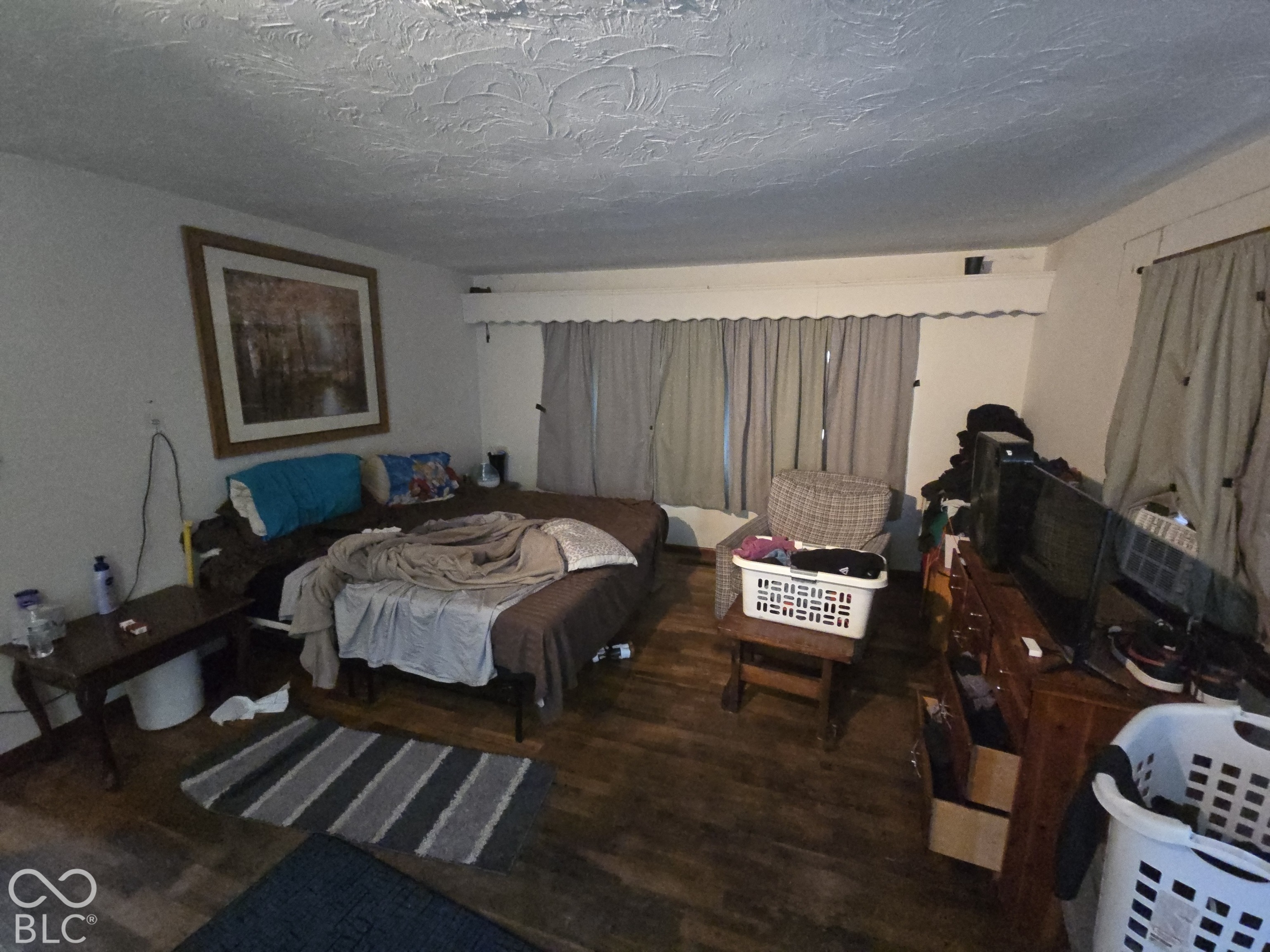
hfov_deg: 106.2
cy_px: 476
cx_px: 635
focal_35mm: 13
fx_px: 477
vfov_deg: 89.9
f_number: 2.2
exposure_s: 1/30
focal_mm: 2.2
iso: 1250
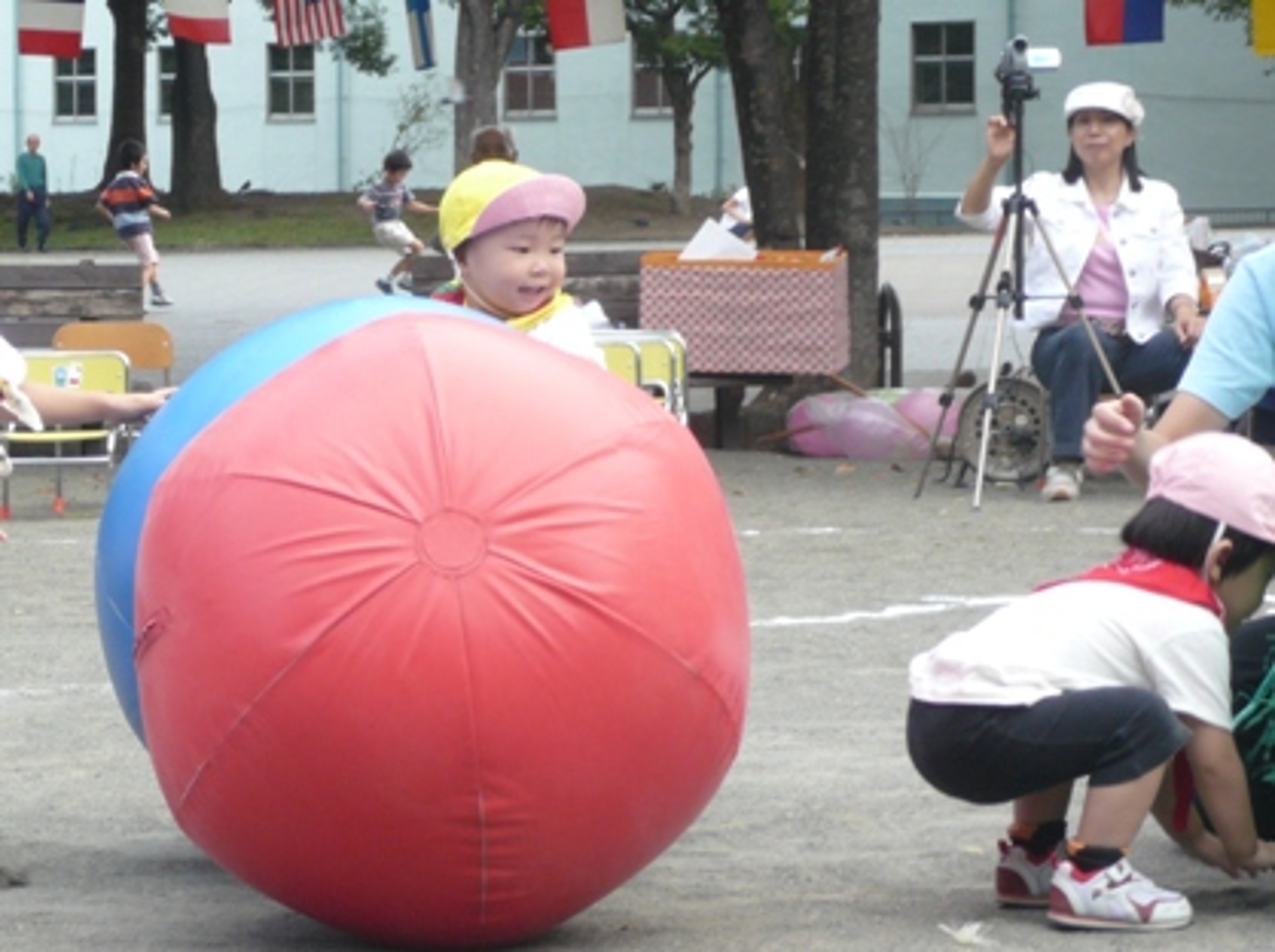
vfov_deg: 14.5
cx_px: 638
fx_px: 3750
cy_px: 476
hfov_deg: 19.3
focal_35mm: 102
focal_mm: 16.8
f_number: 5.6
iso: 100
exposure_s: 1/100
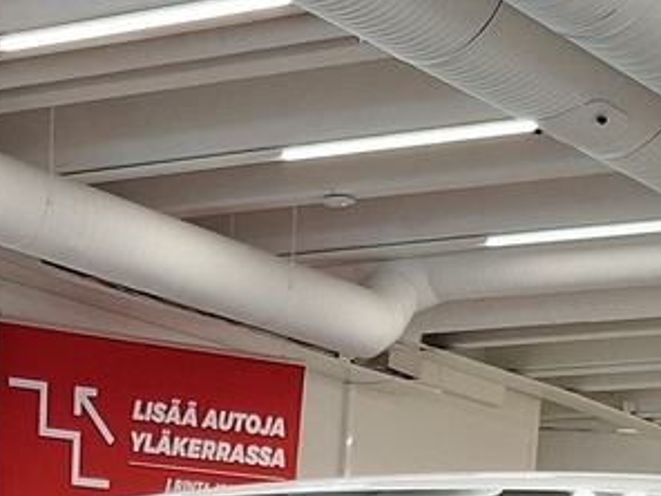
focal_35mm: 112
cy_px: 1171
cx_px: 2
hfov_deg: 17.2
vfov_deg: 11.2
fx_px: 2139
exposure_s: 1/100
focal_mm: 5.54
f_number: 1.8
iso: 80
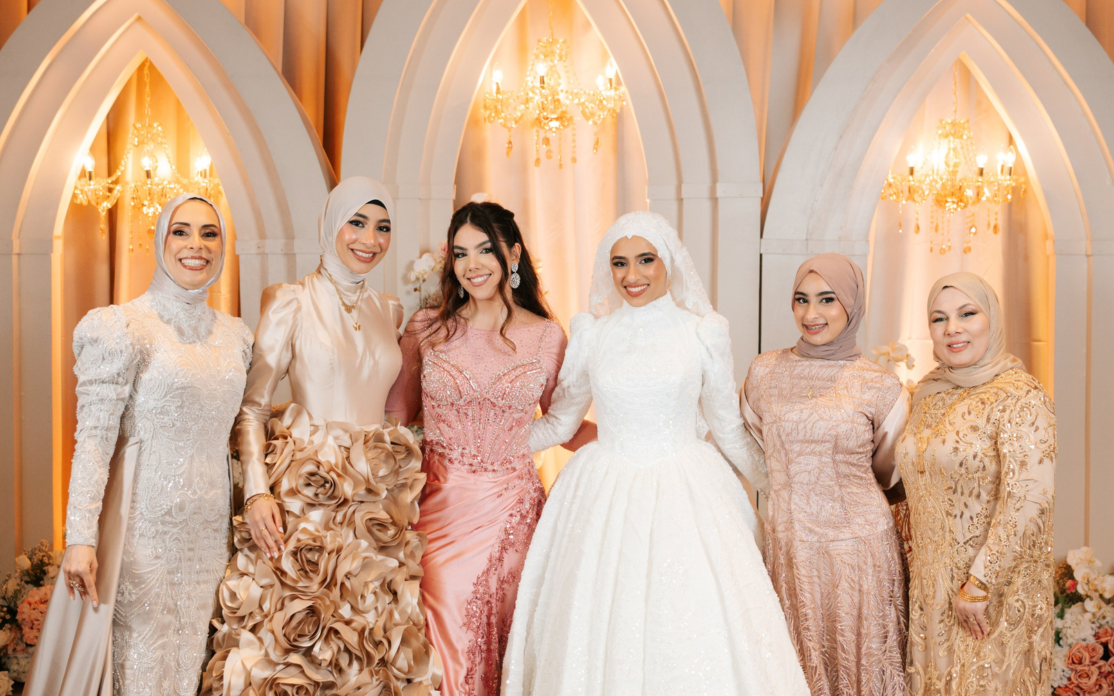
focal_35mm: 64
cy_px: 442
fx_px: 1943
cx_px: 550
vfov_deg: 20.3
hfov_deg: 32.0
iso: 400
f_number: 2.8
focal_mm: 36
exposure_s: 1/200
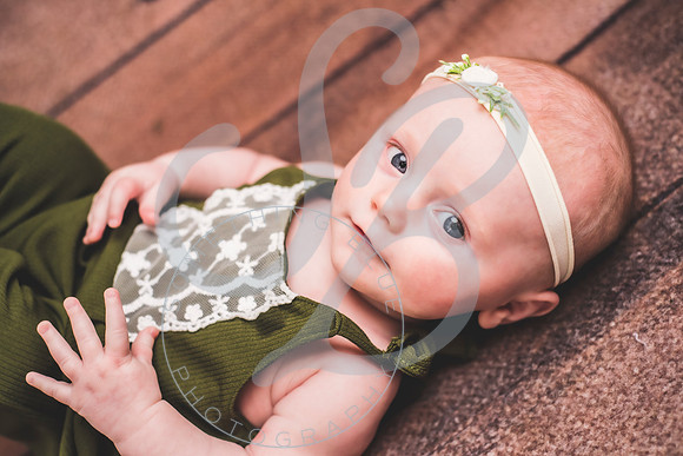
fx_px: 949
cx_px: 342
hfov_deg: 39.6
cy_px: 228
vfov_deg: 27.0
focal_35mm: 50
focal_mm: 50
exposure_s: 1/320
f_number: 2.8
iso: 250
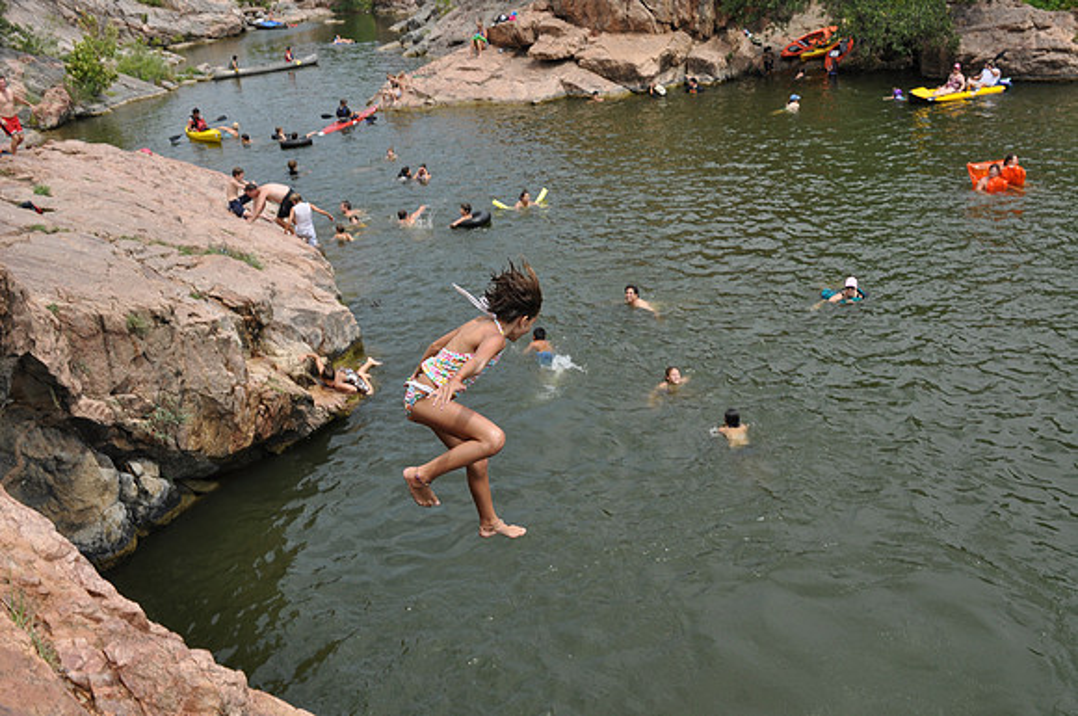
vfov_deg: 36.8
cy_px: 358
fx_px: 1076
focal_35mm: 36
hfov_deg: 53.2
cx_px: 539
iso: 200
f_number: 8
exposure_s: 1/500
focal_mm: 24
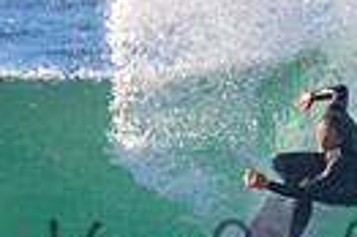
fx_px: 35210
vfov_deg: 0.4
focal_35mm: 3555
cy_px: 238
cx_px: 330
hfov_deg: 0.6
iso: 1600
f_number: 11
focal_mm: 800
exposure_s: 1/1250
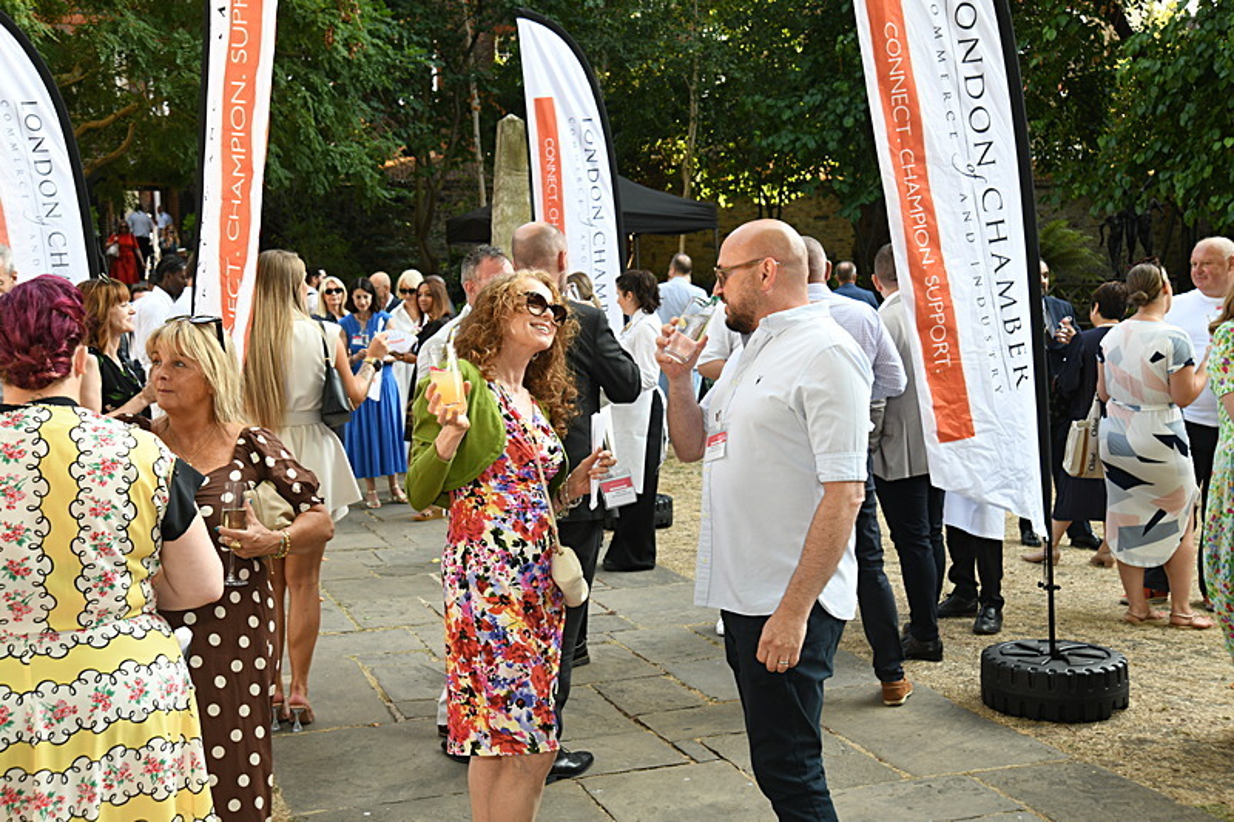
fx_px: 1542
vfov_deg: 29.9
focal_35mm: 45
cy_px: 411
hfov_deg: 43.6
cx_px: 617
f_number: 8
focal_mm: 45
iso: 400
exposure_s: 1/60
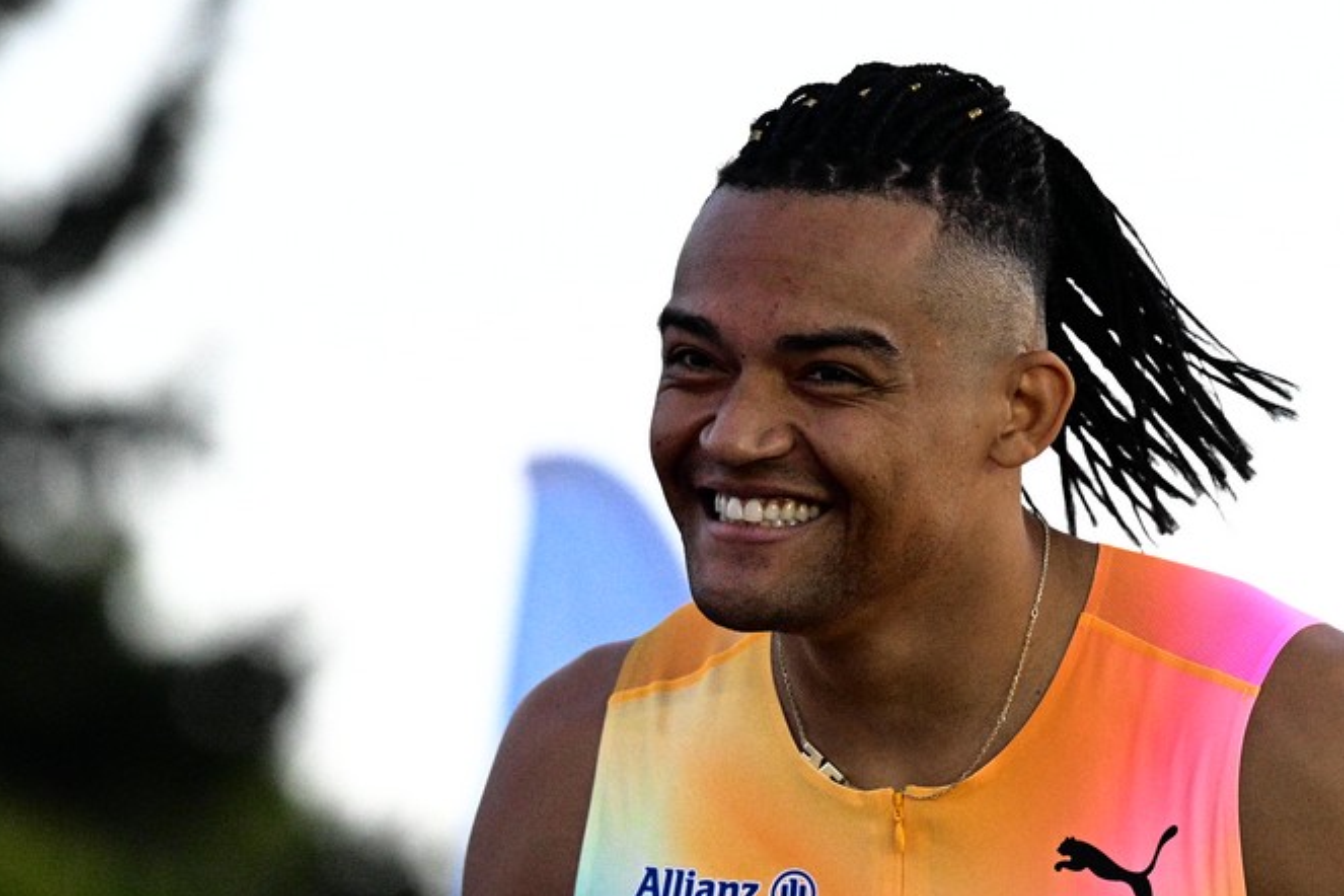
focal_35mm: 362
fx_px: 13514
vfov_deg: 3.8
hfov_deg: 5.7
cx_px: 902
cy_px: 799
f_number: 3.5
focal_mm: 200
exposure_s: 1/1000
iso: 1250
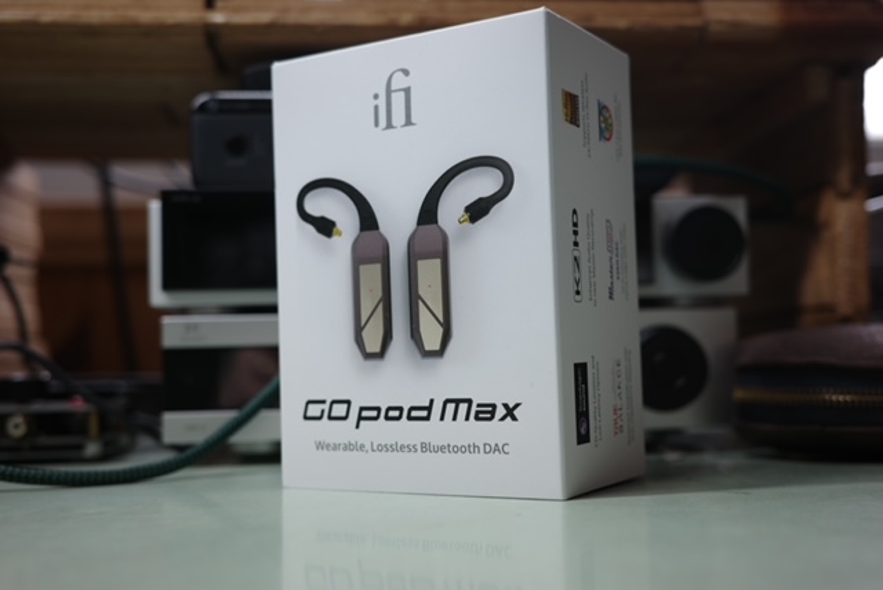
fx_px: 982
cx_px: 442
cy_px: 295
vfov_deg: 33.5
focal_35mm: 40
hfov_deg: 48.4
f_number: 2.8
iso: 125
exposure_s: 1/40
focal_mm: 26
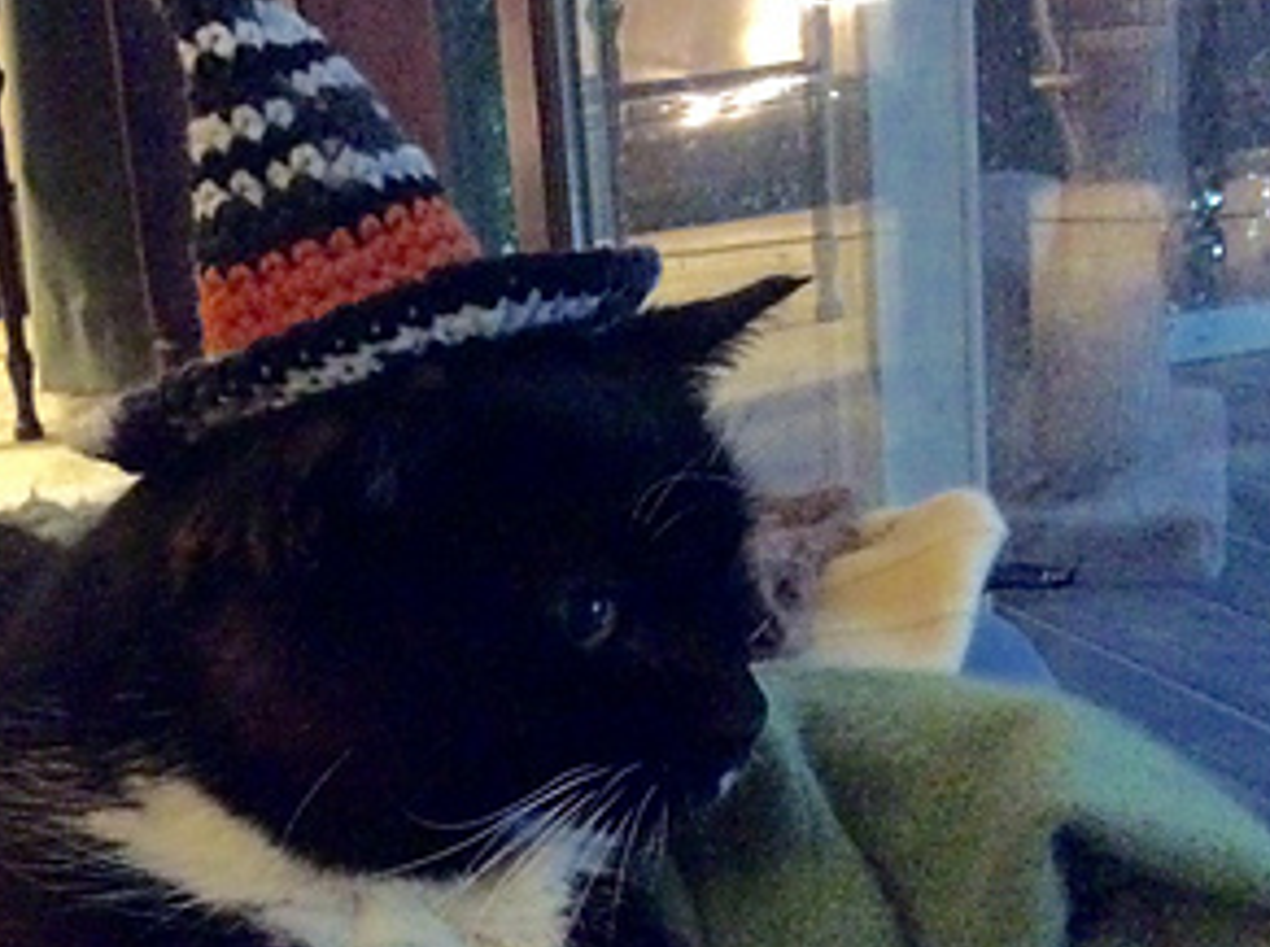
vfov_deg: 26.4
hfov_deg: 34.5
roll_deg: +9.1
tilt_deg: -14.5
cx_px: 362
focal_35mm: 55
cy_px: 561
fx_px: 2014
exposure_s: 1/15
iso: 800
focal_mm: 3.3
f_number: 2.4
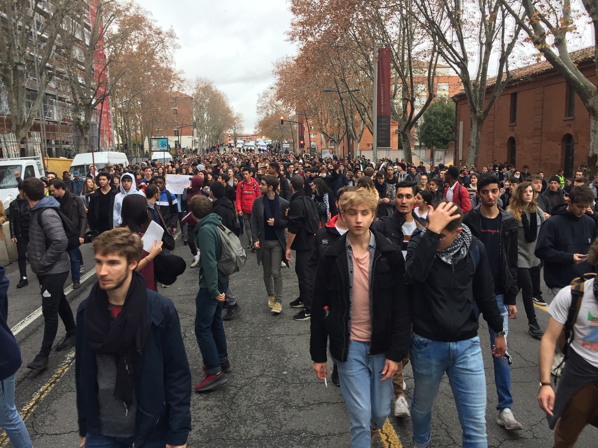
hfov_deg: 61.7
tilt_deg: -8.2
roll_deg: +0.1
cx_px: 299
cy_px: 224
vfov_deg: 48.2
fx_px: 501
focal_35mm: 29
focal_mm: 4.15
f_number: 2.2
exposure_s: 1/100
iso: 40
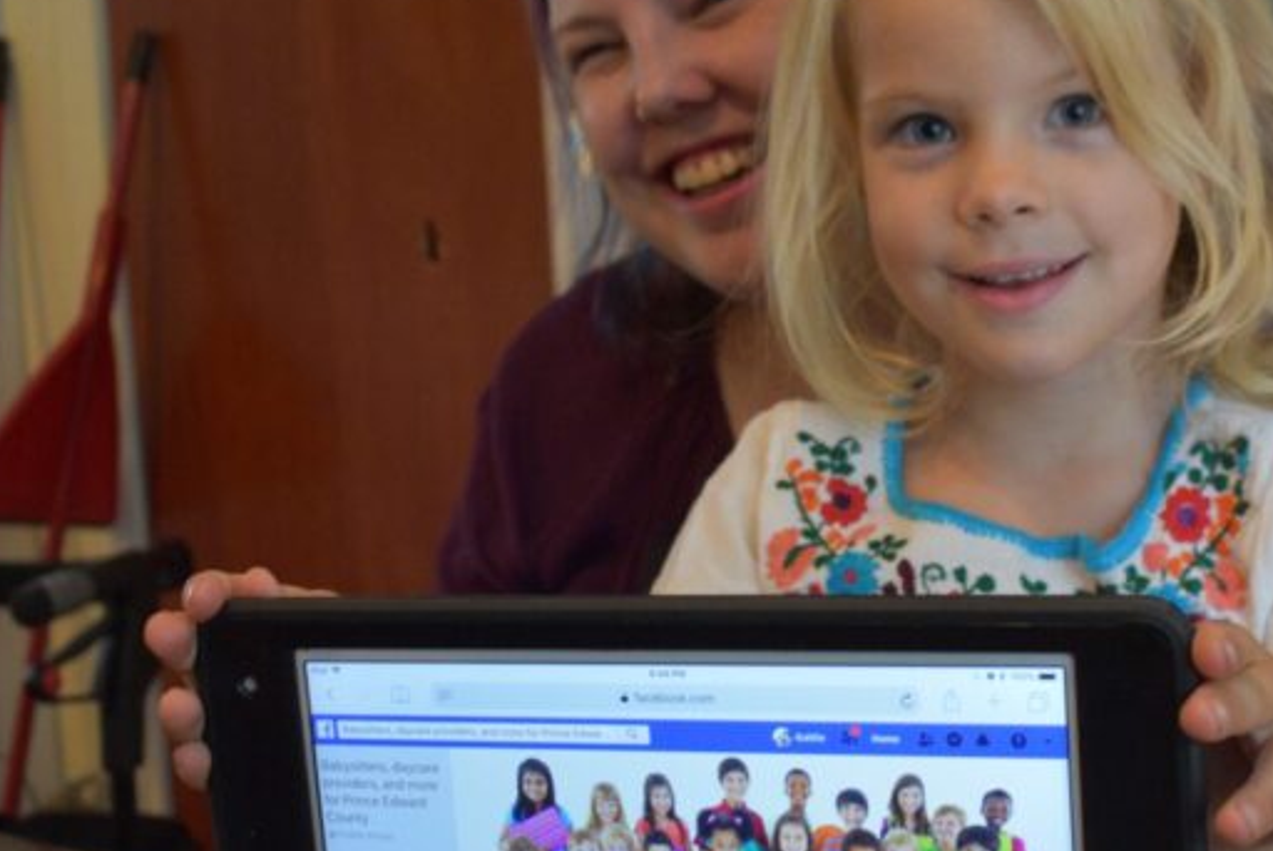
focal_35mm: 66
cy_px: 494
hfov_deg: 30.3
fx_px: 2335
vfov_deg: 20.6
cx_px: 808
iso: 1100
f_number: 3.8
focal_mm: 22
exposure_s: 1/60
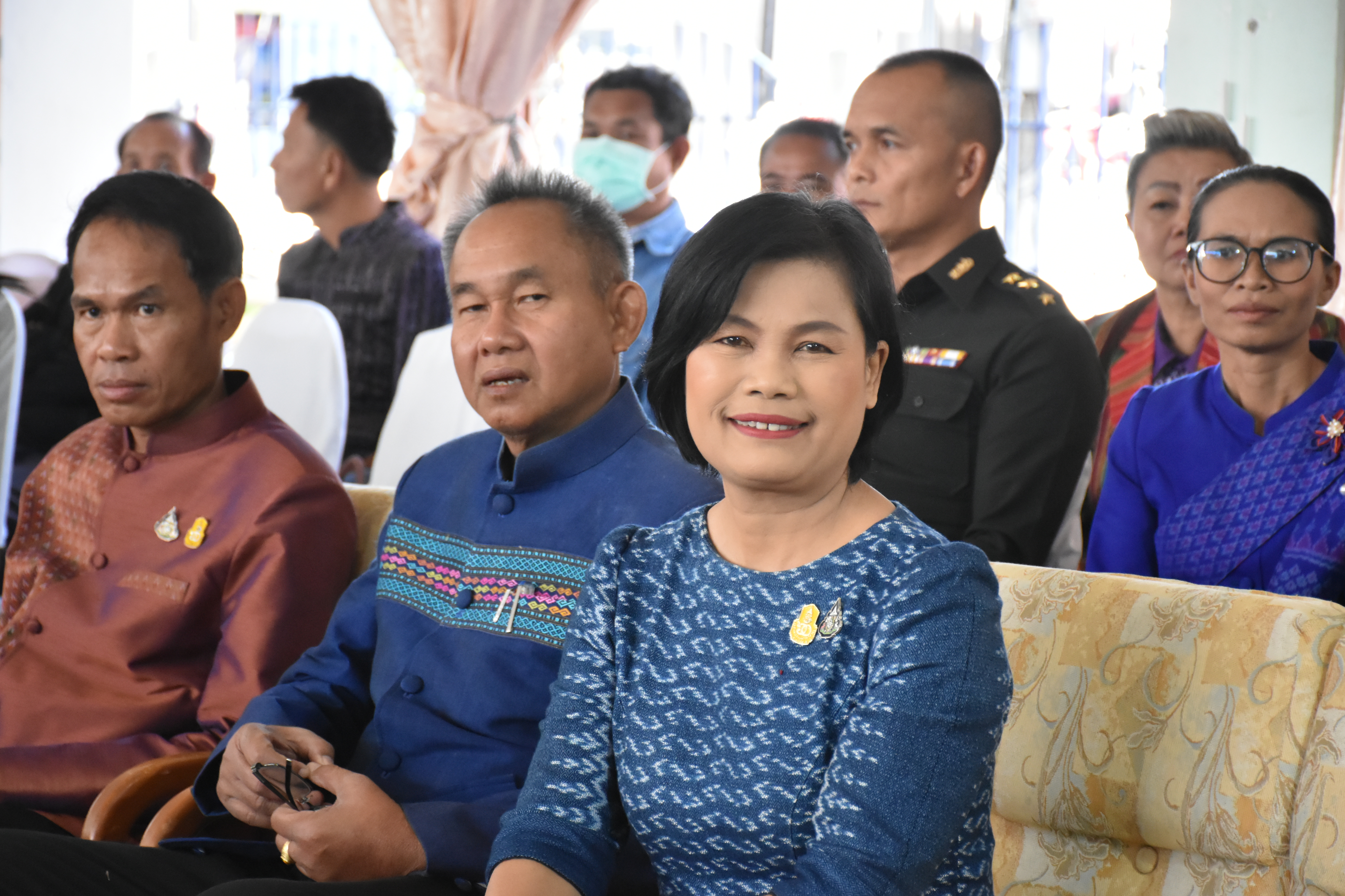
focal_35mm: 120
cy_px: 448
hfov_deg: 17.1
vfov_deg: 11.4
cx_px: 672
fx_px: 4483
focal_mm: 80
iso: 3200
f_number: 5.3
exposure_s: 1/160
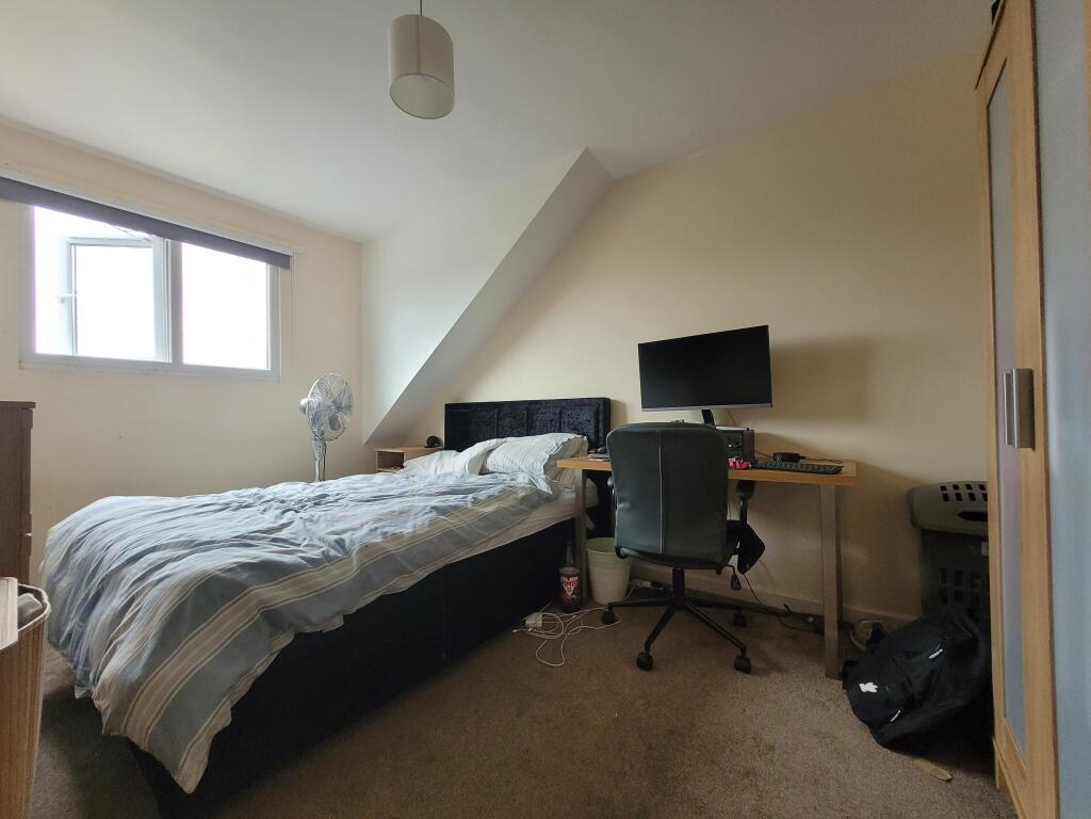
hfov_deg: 106.2
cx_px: 546
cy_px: 410
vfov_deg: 89.9
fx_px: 410
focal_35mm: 13
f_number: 2.2
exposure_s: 1/50
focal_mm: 1.74
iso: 250
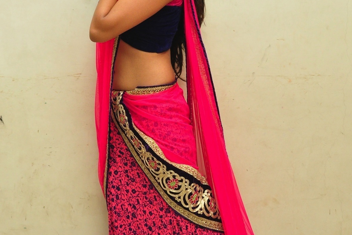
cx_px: 176
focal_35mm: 68
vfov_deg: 20.0
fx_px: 665
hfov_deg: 29.7
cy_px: 99
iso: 1600
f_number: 7.1
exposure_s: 1/125
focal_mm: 30
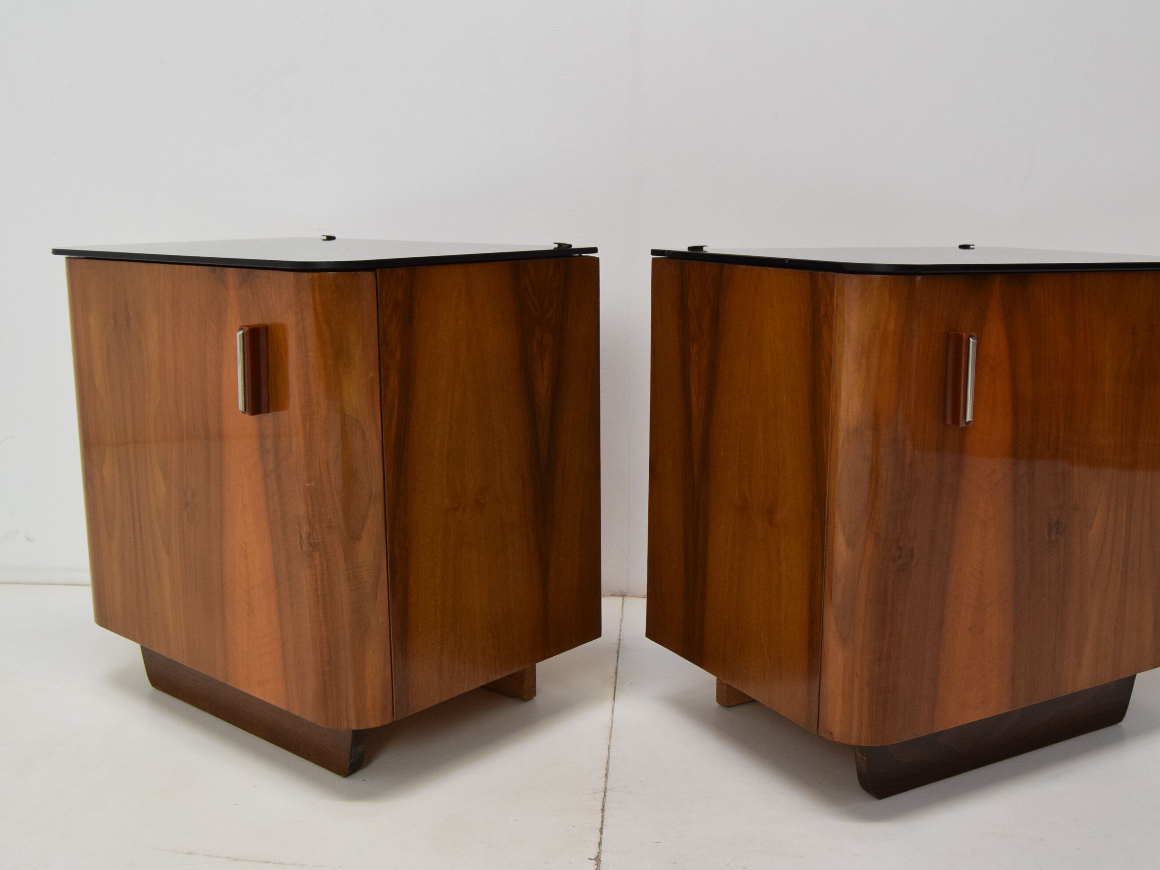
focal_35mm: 36
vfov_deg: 39.7
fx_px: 1206
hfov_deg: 51.3
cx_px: 615
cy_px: 439
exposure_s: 1/160
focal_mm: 22
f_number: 6.3
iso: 1600
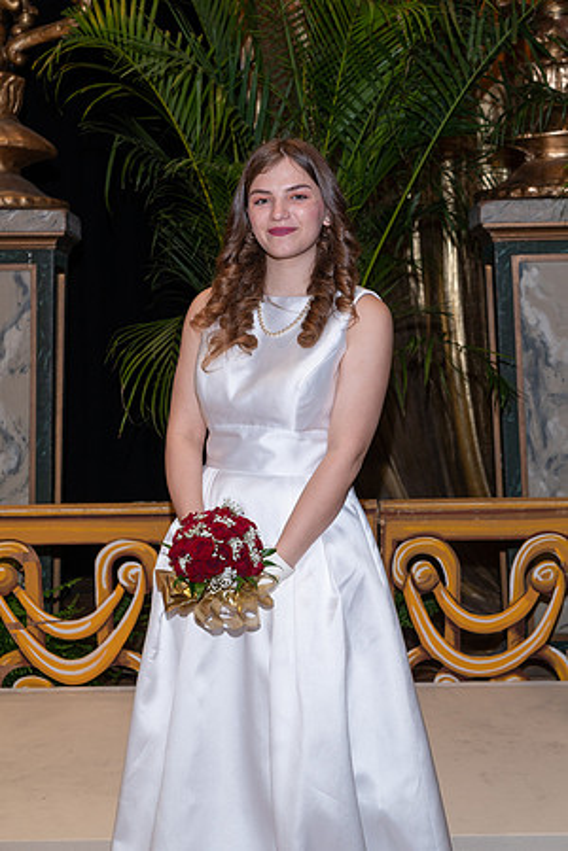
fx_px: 1373
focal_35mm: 58
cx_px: 284
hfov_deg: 23.4
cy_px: 426
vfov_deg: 34.5
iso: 400
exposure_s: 1/50
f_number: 5.6
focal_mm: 58
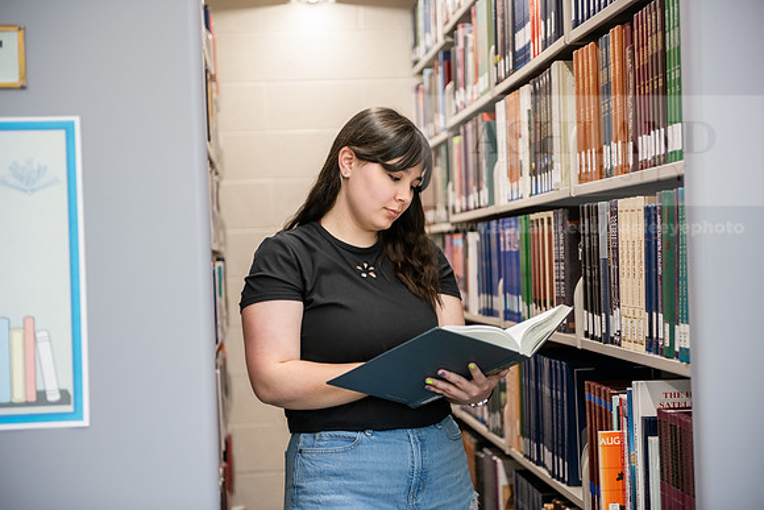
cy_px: 255
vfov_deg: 21.9
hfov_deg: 32.4
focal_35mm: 62
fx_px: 1316
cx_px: 382
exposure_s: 1/200
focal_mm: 62
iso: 1000
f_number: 2.8
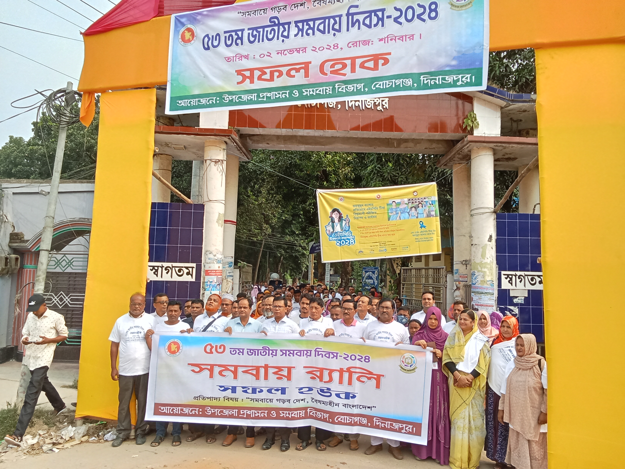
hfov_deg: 65.3
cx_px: 312
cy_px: 234
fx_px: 487
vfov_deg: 51.4
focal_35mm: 27
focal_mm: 2.79
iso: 100
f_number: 2
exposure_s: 1/933
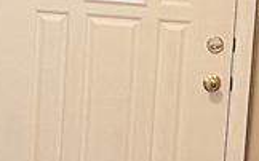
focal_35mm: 174
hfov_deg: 11.7
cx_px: 347
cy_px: 147
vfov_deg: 7.5
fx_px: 1227
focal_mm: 5.1
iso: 320
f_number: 1.6
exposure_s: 1/60
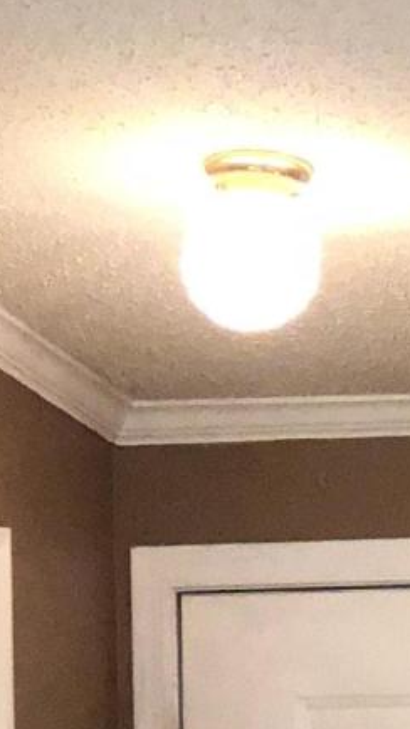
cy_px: 1322
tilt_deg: -4.0
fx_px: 5530
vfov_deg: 7.3
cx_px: 578
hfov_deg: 4.2
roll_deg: +0.3
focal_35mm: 286
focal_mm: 6.6
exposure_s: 1/60
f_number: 2.8
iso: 320
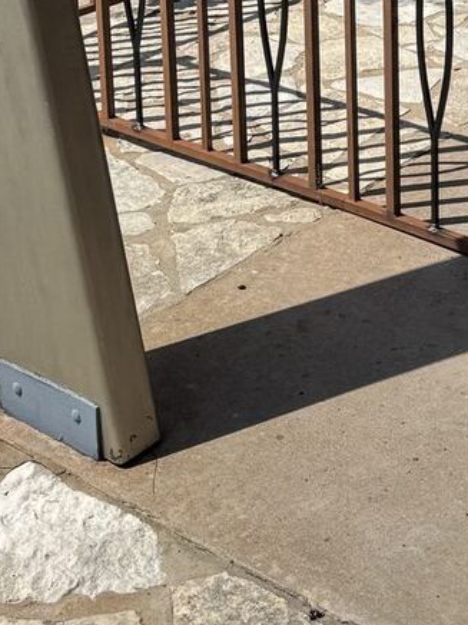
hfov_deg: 18.4
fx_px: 1388
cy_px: -173
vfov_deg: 22.8
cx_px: 527
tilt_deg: -14.0
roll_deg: -0.2
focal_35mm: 77
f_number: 1.78
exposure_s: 1/5348
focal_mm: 6.76
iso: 80
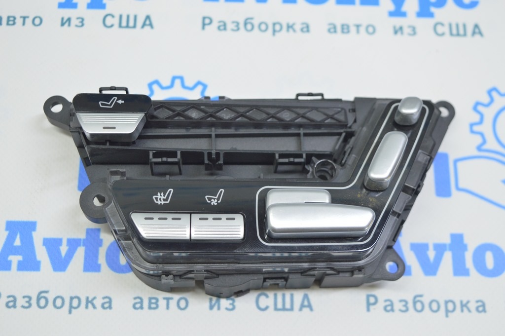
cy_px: 168
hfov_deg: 35.1
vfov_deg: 23.7
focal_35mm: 57
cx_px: 252
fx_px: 799
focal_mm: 38
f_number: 5.6
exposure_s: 1/20
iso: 400
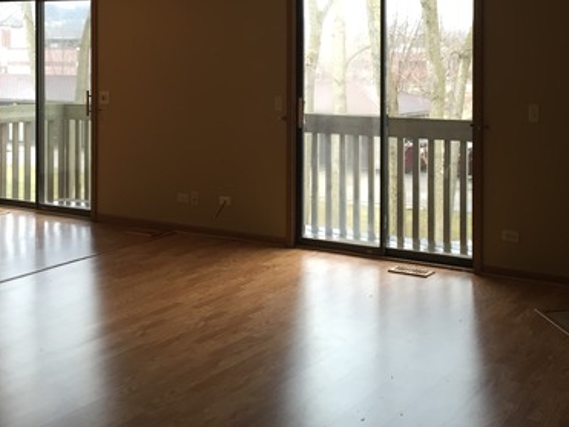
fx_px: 822
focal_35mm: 50
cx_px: 359
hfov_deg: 37.9
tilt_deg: -0.7
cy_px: 75
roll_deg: +1.2
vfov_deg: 28.4
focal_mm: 4.15
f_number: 2.2
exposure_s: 1/40
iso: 32
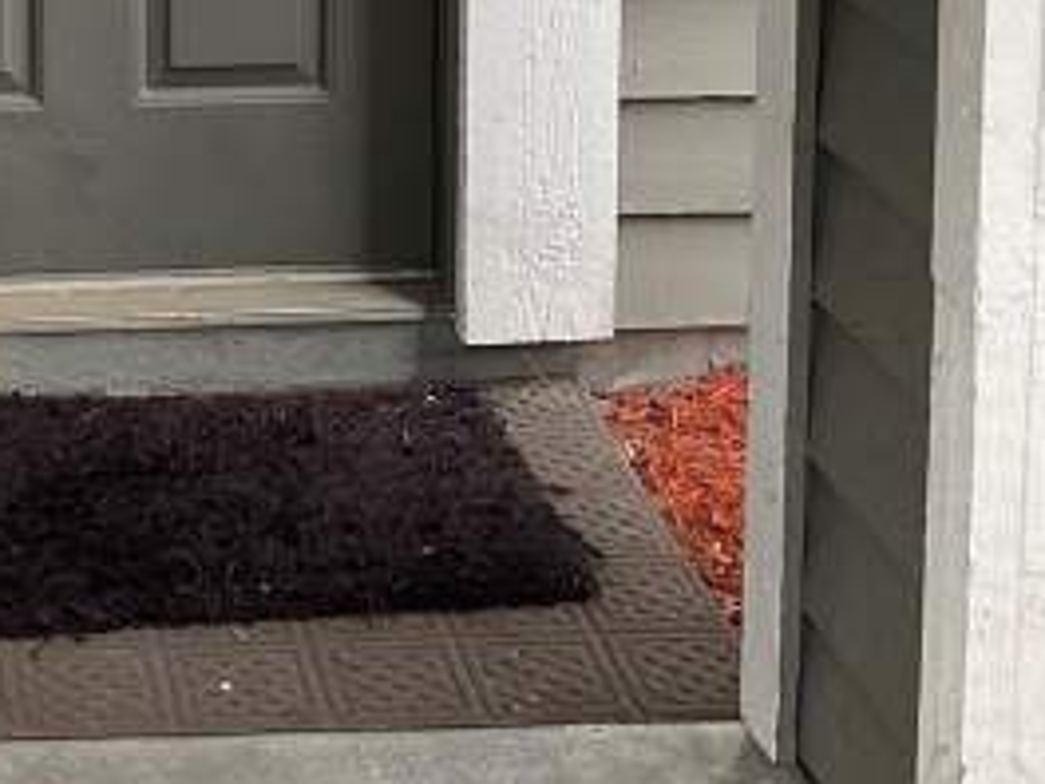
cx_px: 139
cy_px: -368
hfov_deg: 21.8
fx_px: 2657
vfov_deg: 15.6
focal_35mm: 88
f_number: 1.8
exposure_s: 1/120
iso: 64
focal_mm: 3
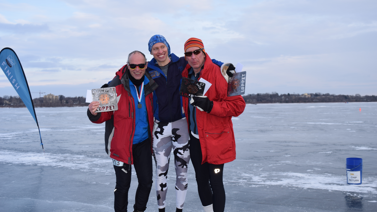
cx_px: 189
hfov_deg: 49.4
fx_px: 410
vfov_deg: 29.0
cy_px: 104
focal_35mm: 41
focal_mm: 26
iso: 100
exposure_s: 1/125
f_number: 5.6
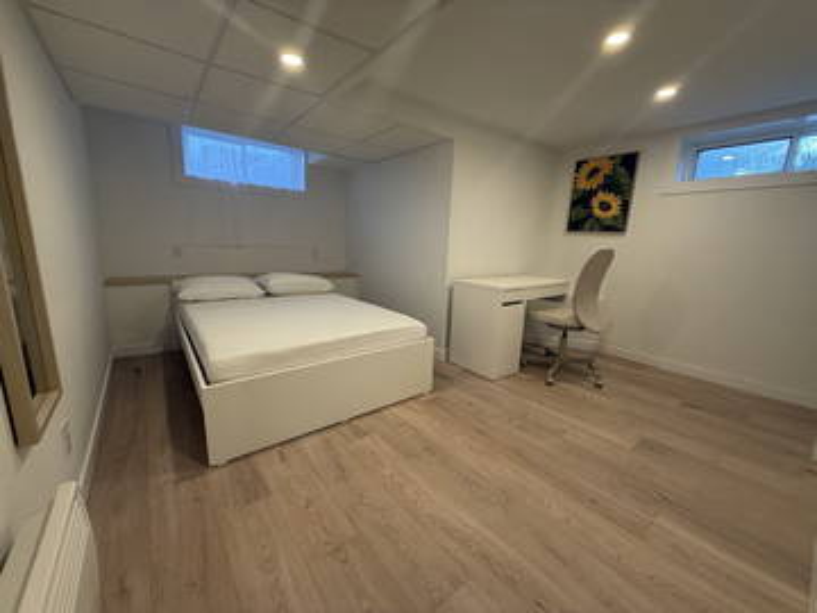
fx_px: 330
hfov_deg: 102.1
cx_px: 408
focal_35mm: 14
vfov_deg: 85.7
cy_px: 306
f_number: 2.2
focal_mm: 2.22
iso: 160
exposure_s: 1/120
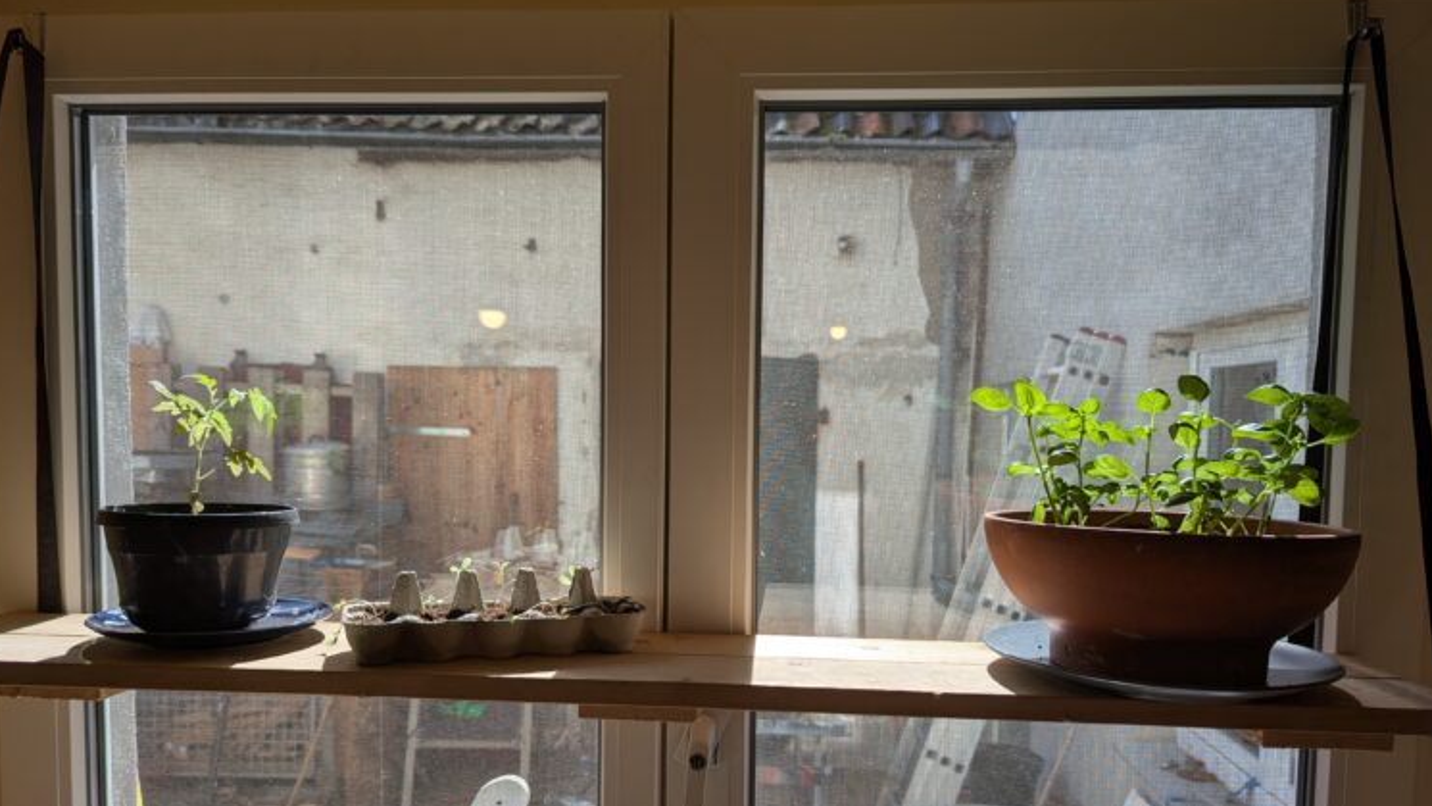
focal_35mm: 27
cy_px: 483
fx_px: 1025
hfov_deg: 69.9
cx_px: 725
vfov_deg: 42.7
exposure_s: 1/726
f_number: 1.85
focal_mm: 6.81
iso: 41
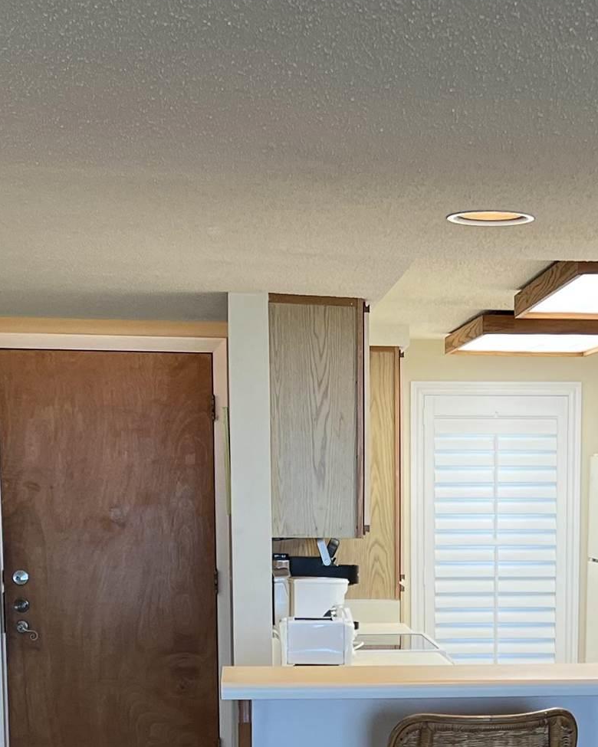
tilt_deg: -9.5
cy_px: 737
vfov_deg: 22.9
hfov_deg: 19.1
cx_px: 440
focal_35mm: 80
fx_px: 1770
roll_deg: +0.3
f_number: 1.5
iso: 100
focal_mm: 5.7
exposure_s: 1/120
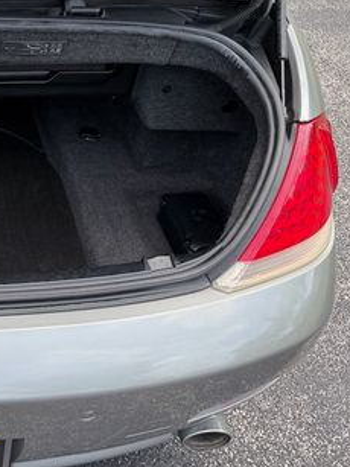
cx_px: -94
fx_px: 675
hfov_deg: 25.4
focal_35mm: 50
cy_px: 179
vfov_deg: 38.0
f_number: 1.78
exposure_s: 1/943
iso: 80
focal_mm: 6.76
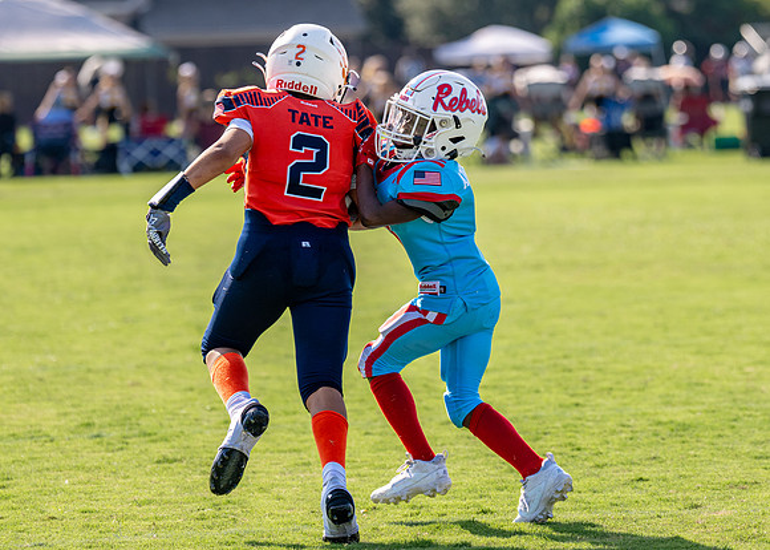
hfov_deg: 8.5
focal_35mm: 236
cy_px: 237
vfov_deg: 6.1
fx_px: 5153
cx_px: 416
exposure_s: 1/2500
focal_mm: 136
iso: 160
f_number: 2.8
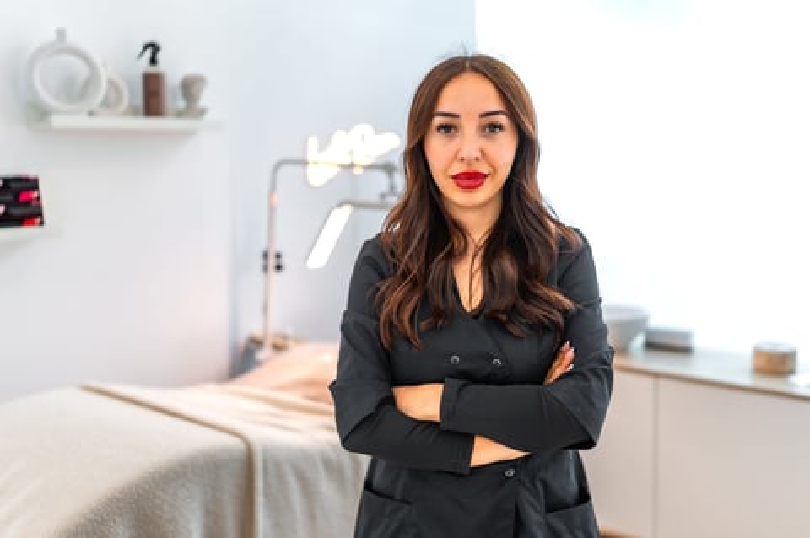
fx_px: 787
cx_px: 405
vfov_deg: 37.8
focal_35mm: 35
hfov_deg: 54.5
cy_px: 269
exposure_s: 1/400
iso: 200
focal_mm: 35
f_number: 1.4
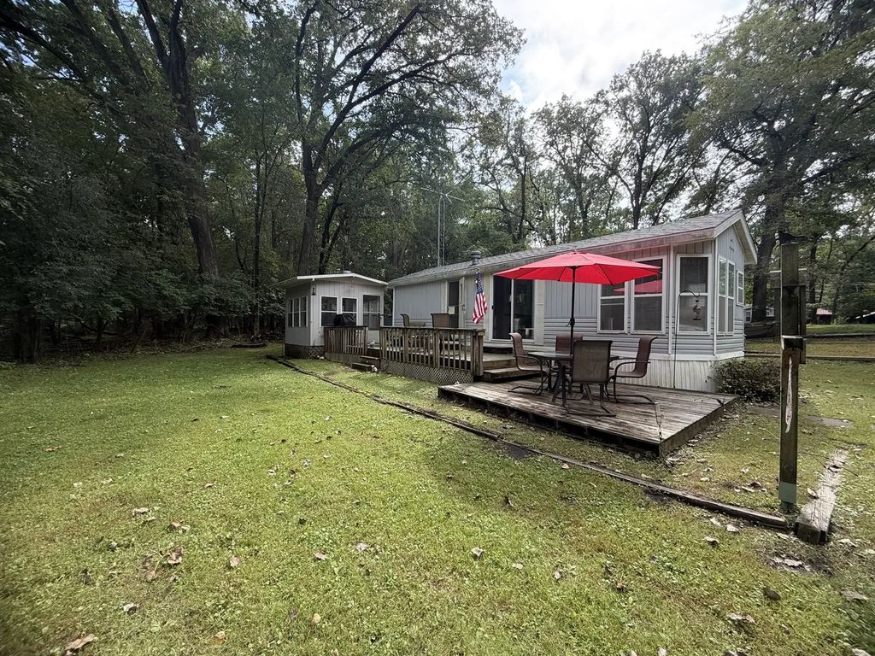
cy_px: 328
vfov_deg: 85.7
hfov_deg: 102.1
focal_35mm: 14
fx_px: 354
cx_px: 438
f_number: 2.2
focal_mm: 2.22
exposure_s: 1/282
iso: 50
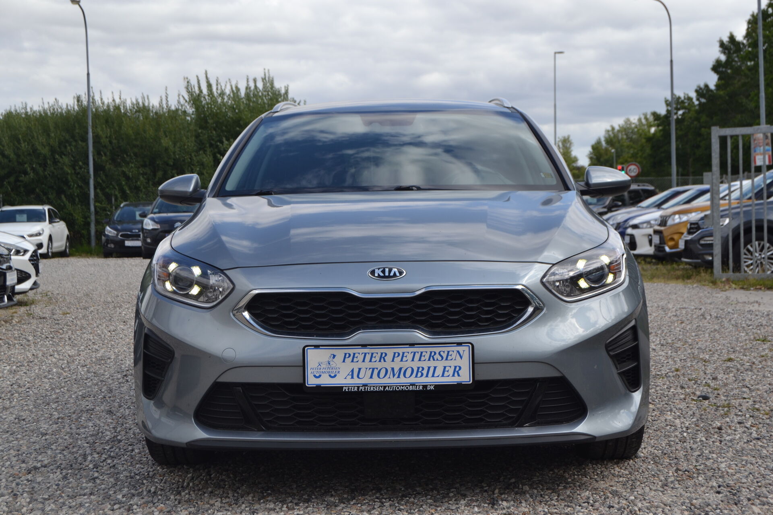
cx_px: 386
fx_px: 1224
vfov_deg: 23.8
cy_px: 258
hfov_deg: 35.1
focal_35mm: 57
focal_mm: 38
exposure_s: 1/250
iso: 100
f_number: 8
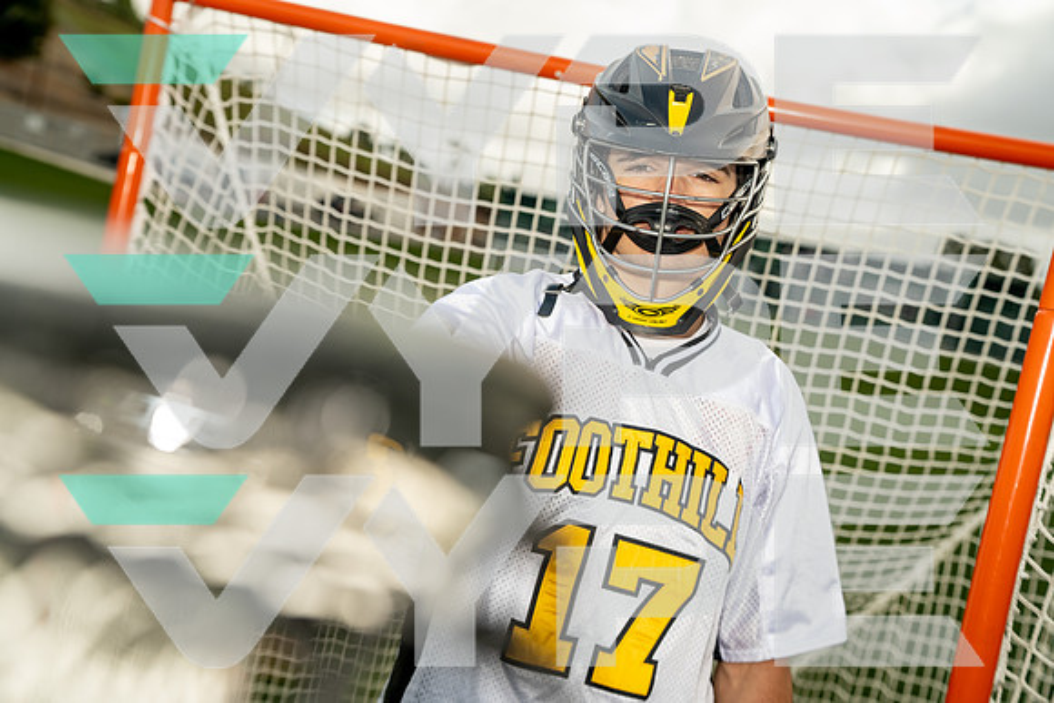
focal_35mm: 52
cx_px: 527
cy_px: 352
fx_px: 1523
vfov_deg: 26.0
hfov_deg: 38.2
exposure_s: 1/250
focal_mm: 52
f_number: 4
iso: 200
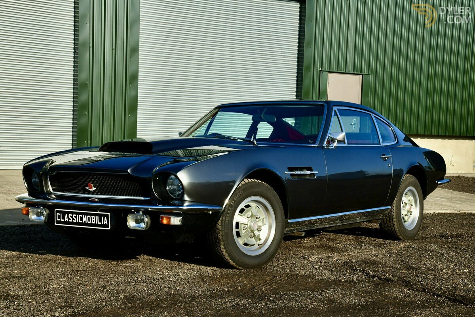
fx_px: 765
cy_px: 158
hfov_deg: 34.5
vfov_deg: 23.4
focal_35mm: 58
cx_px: 238
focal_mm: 58
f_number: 16
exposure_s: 1/1000
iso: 1250
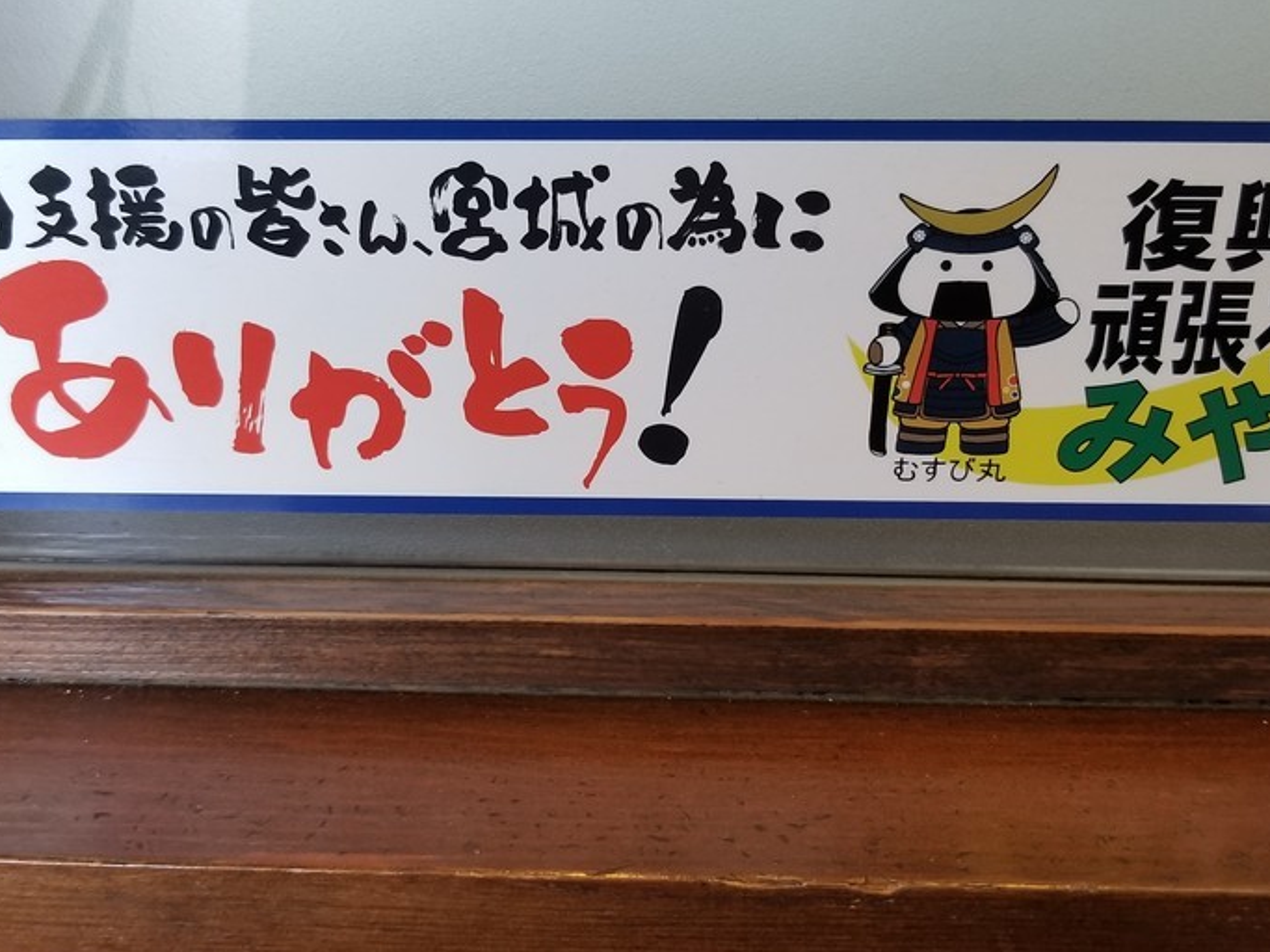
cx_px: 643
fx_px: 1431
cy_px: 435
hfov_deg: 47.9
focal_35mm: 39
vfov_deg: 36.8
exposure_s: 1/50
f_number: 1.7
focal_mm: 4.25
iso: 200
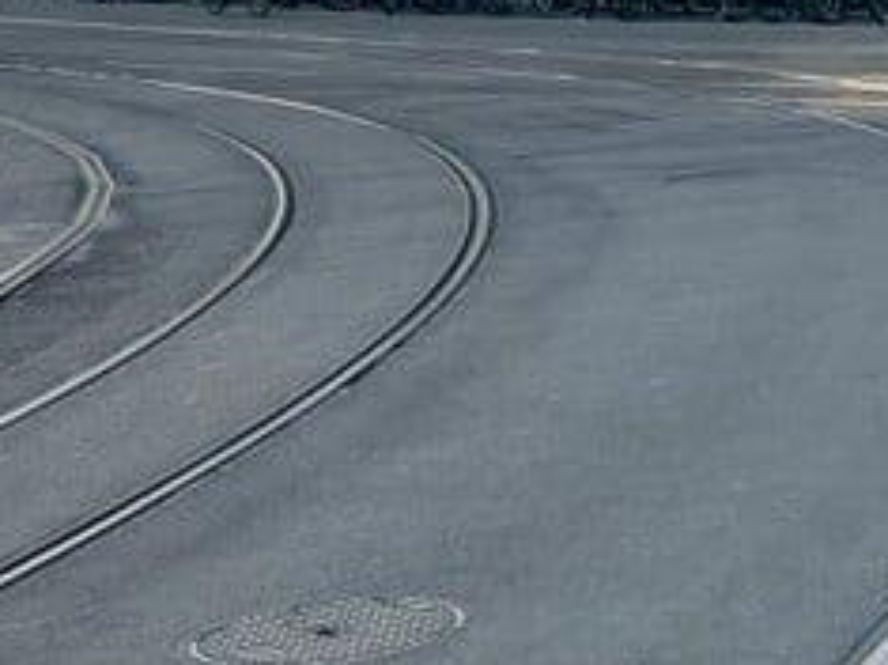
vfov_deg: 13.3
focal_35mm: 102
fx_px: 2615
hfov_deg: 18.8
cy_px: -446
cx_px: 877
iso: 80
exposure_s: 1/756
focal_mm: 6.76
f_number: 1.78
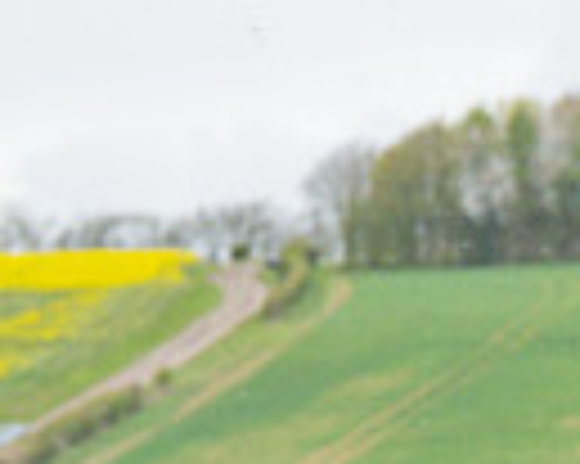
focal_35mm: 603
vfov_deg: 2.6
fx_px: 10343
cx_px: -719
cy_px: 982
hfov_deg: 3.2
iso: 400
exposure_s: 1/1600
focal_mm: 70
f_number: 4
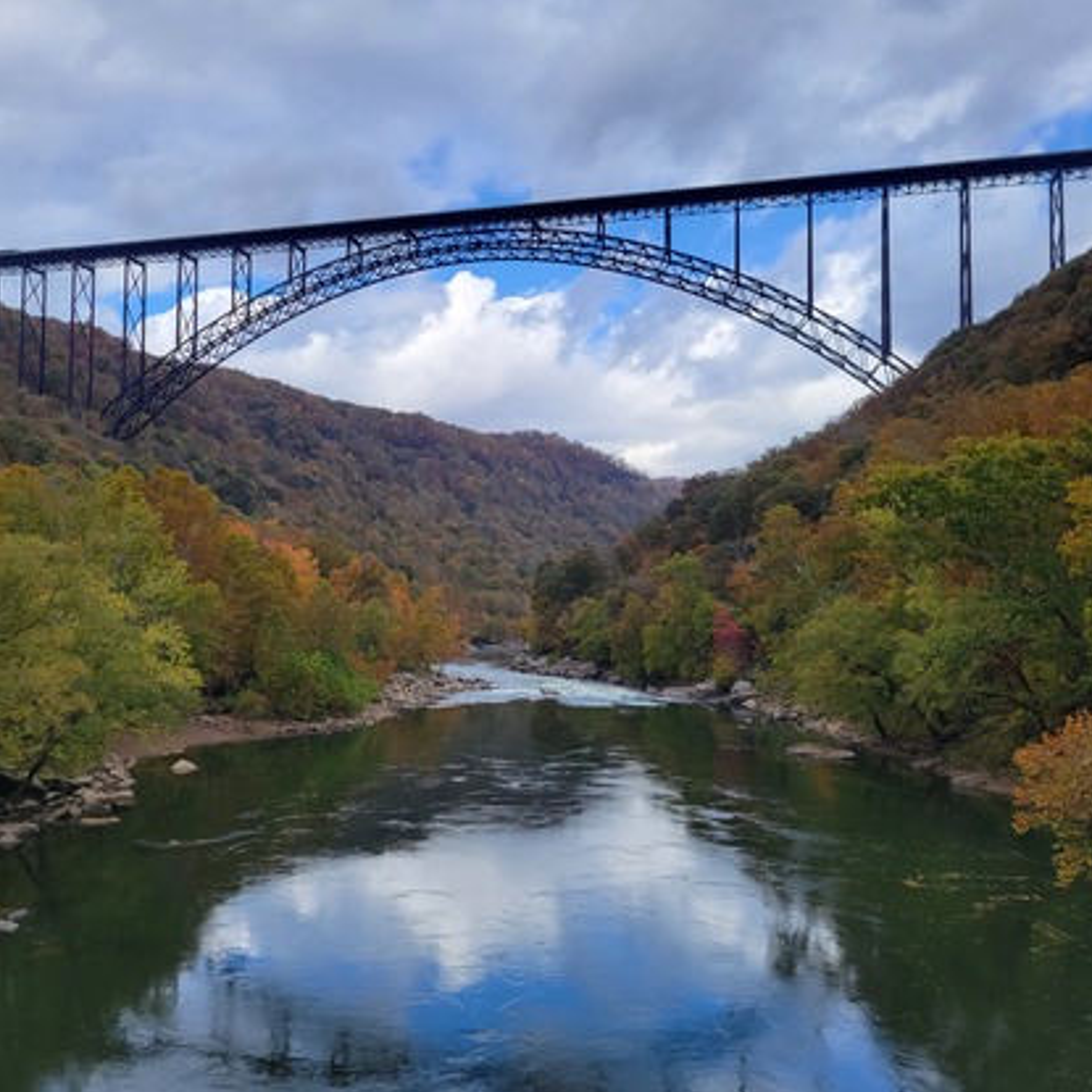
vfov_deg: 52.5
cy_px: 550
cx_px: 482
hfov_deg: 52.4
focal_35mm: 31
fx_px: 1106
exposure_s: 1/1033
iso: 40
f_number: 1.8
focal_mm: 5.4
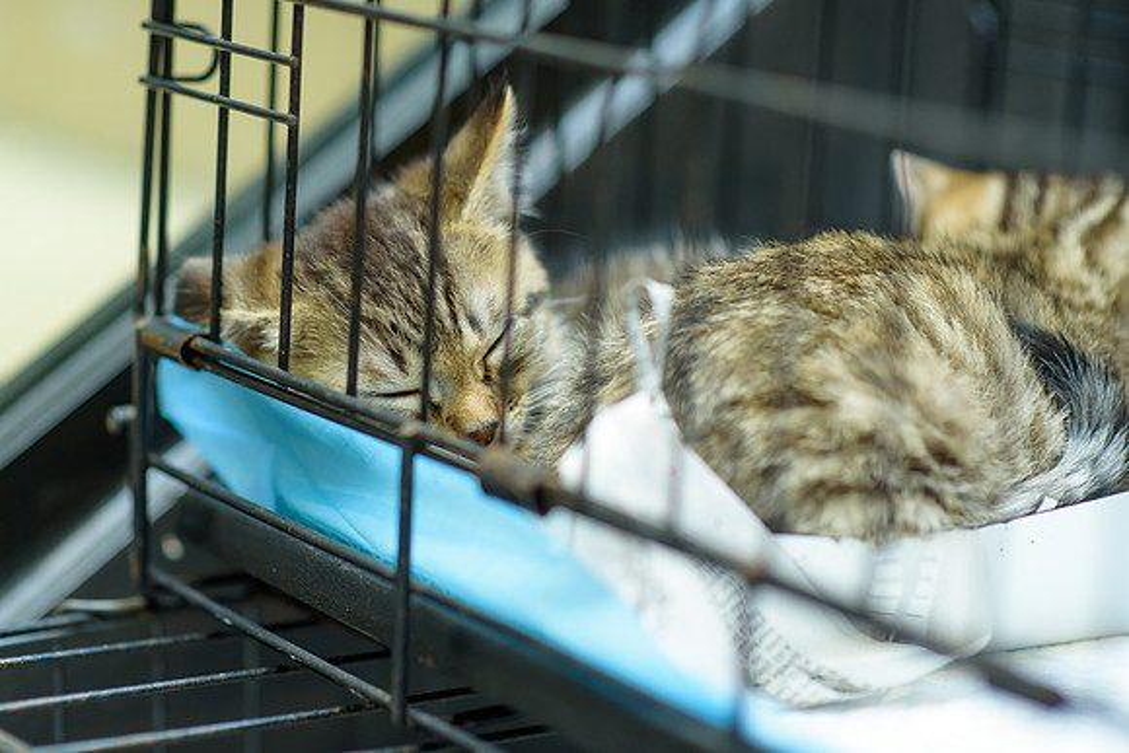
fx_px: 3115
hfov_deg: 20.5
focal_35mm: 99
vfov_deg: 13.8
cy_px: 329
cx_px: 470
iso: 800
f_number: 2
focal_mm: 85
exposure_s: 1/160
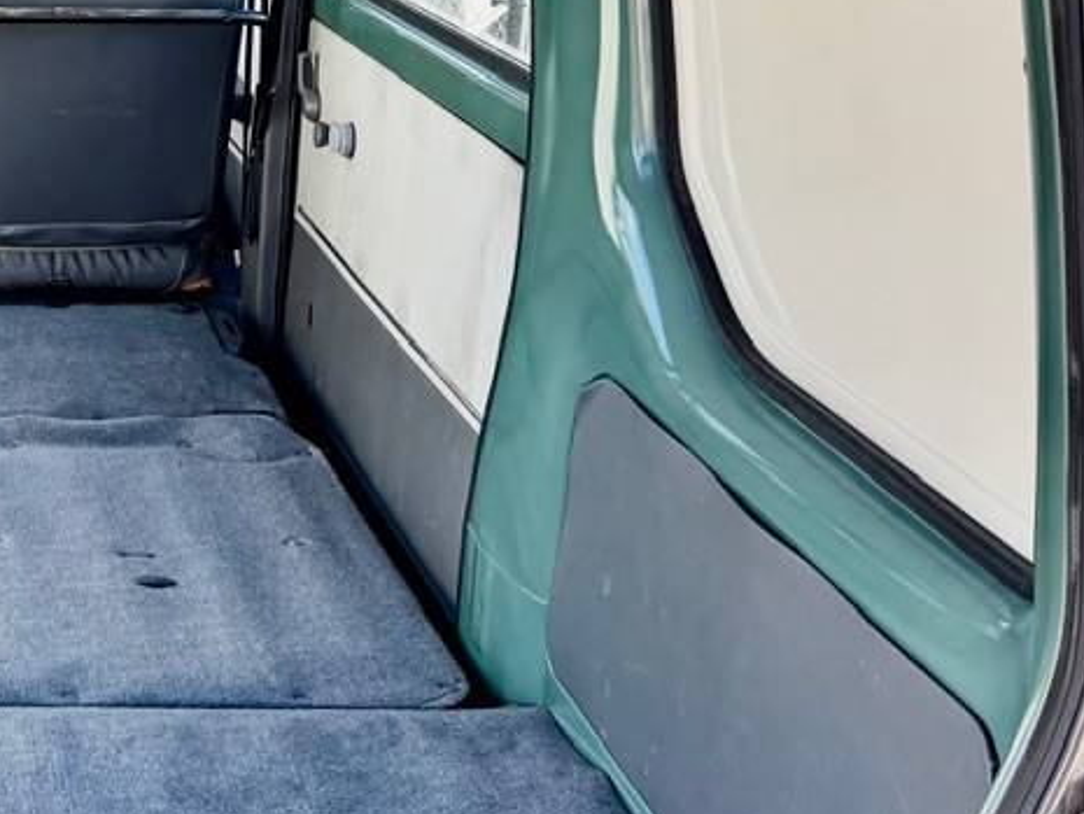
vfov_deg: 22.2
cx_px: -135
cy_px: 268
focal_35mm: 66
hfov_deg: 26.8
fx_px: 2067
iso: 100
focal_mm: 6.76
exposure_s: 1/580
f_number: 1.78
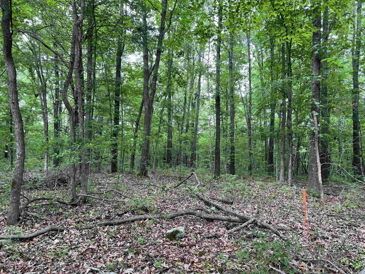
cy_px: 137
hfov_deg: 67.3
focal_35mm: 26
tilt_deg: +1.6
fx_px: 274
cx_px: 182
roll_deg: -1.6
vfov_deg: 53.1
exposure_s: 1/121
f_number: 1.5
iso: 80
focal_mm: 5.7
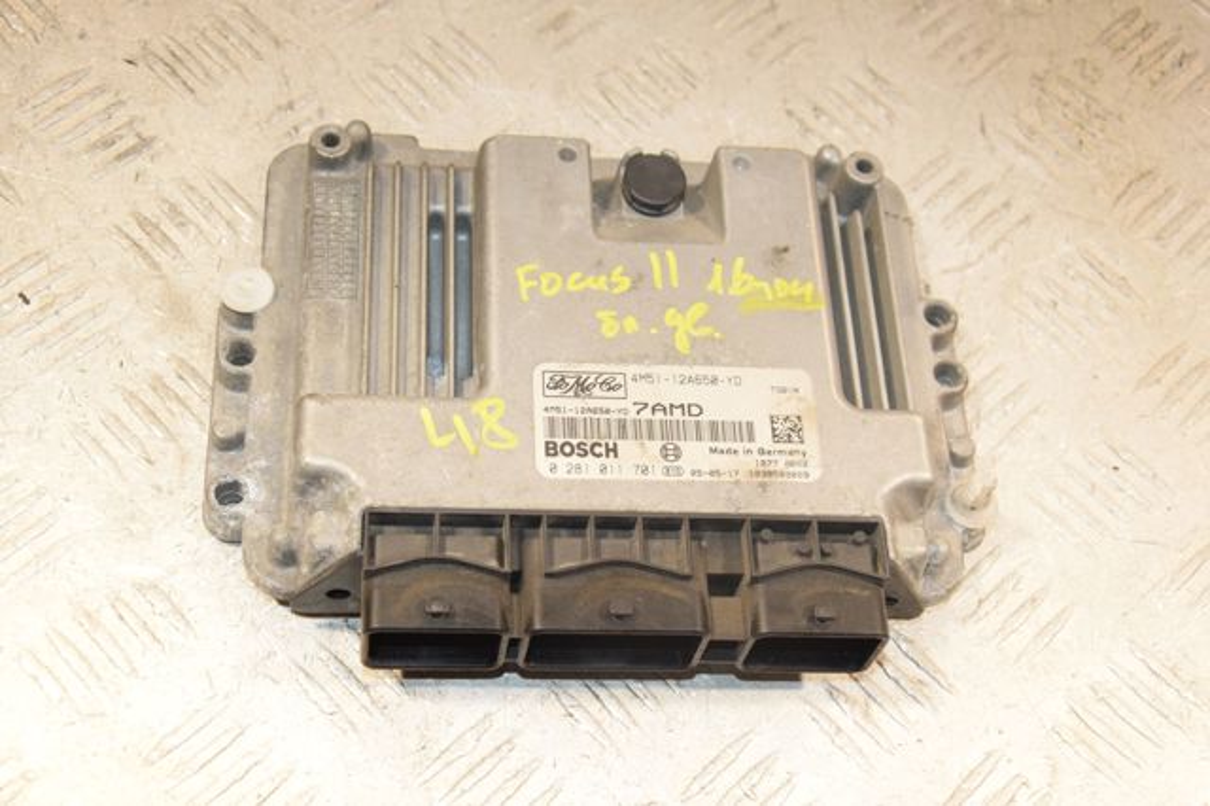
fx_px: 1764
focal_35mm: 52
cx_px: 605
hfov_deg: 37.9
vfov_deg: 25.7
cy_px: 403
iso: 1600
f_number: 5.6
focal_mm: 35
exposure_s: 1/200
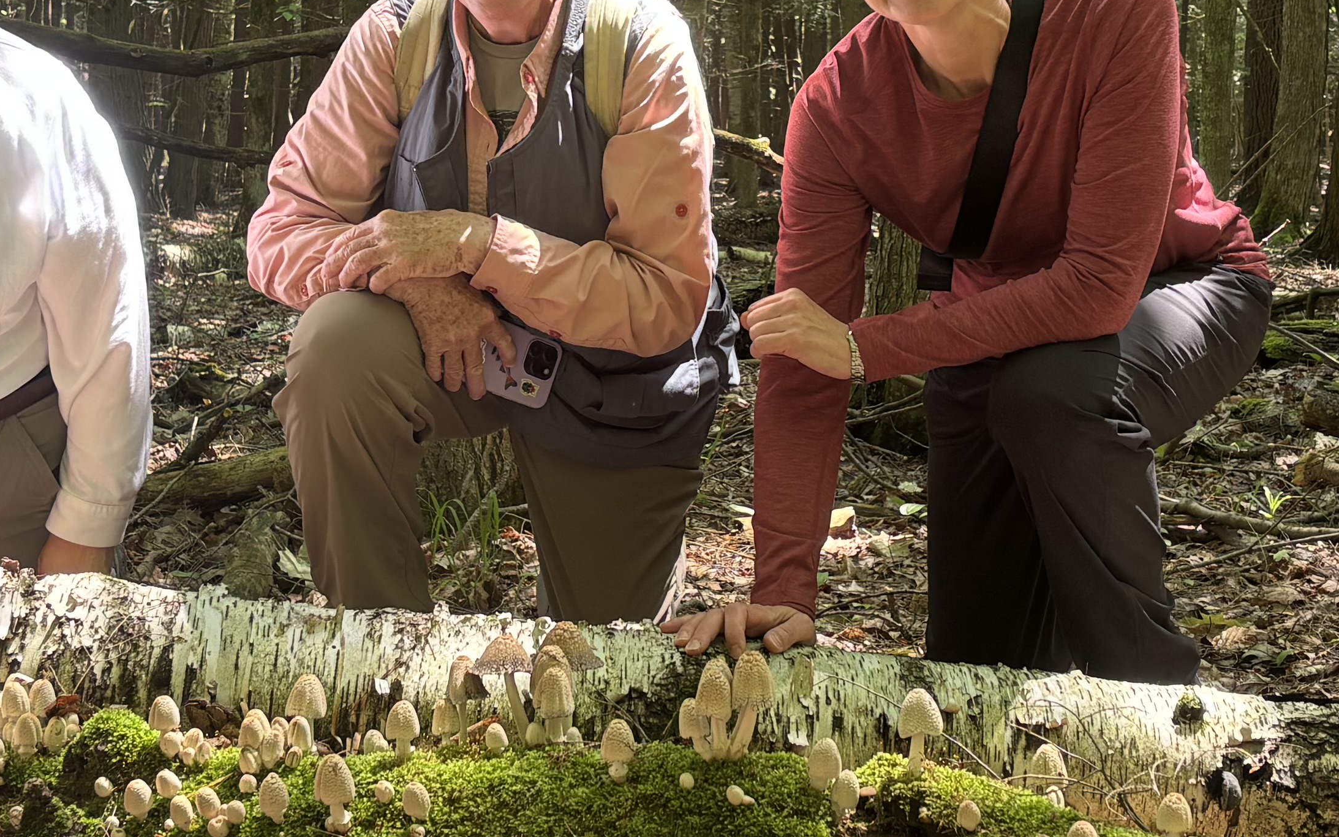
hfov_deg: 28.6
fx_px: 2628
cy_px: 265
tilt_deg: -4.0
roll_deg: +0.8
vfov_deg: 18.0
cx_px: 628
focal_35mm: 72
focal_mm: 5.96
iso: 80
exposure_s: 1/121
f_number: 1.6
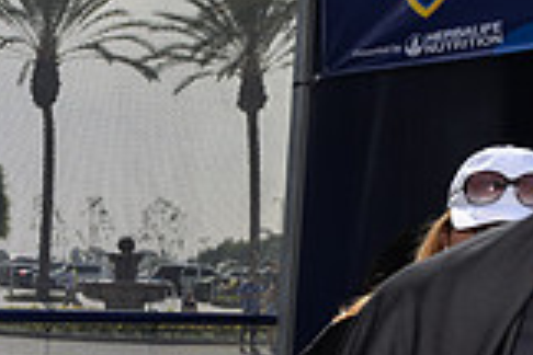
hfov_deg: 22.4
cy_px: 439
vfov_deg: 15.3
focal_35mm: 86
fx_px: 1273
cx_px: -43
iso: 100
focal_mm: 24
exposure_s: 1/400
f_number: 7.1
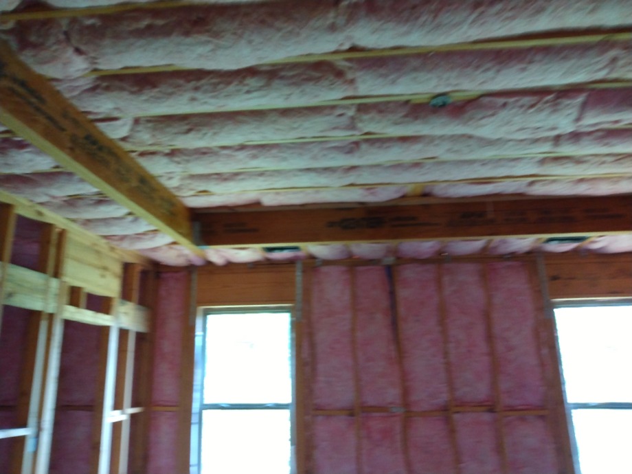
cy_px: 237
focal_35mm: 20
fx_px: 365
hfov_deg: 81.7
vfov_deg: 66.0
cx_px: 316
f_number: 2
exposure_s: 1/30
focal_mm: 3.54
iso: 394
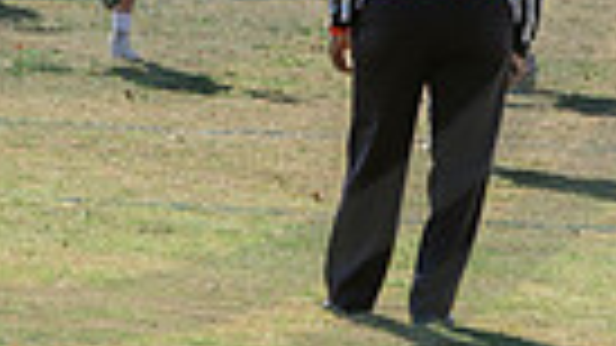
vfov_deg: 1.5
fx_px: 13424
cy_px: -344
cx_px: 27
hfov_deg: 2.6
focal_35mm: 822
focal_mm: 185
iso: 250
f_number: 5.6
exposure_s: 1/2000
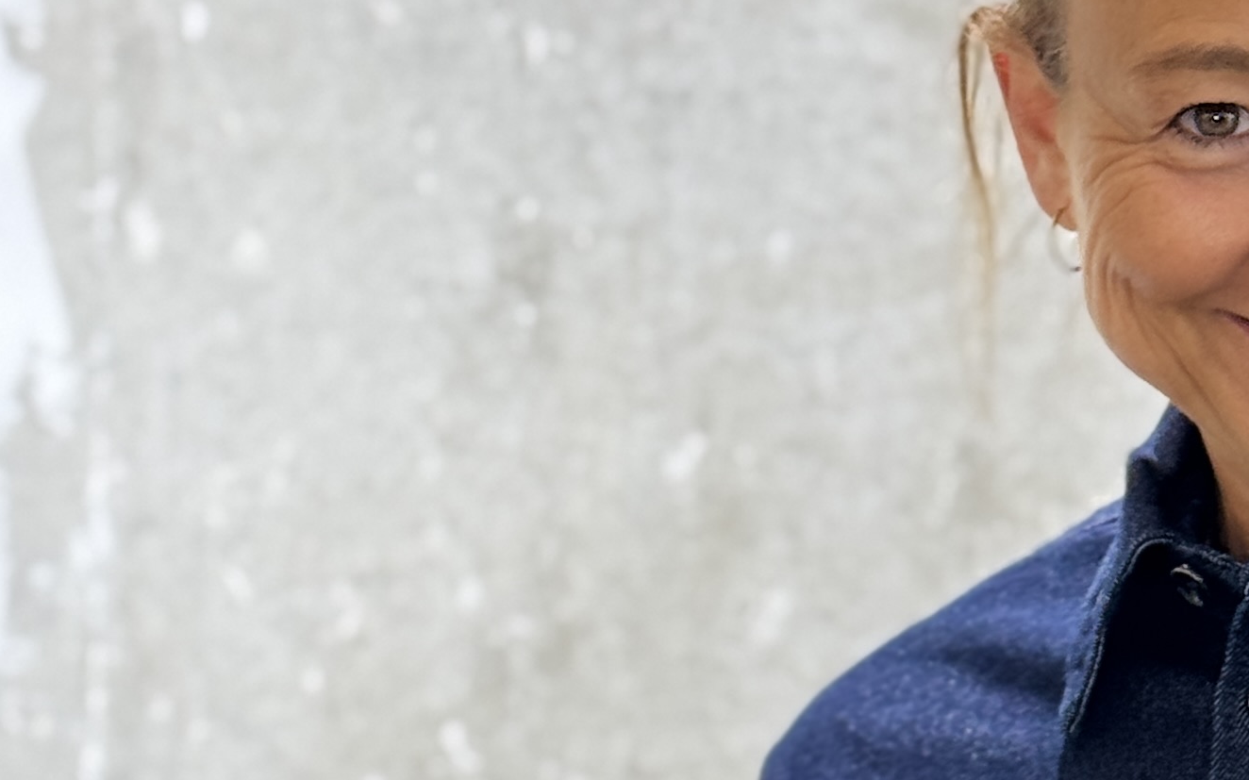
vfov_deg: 8.4
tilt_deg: -1.6
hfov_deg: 13.3
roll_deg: +0.0
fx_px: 5275
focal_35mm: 155
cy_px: 902
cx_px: 1347
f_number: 1.78
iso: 64
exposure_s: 1/50
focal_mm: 6.76
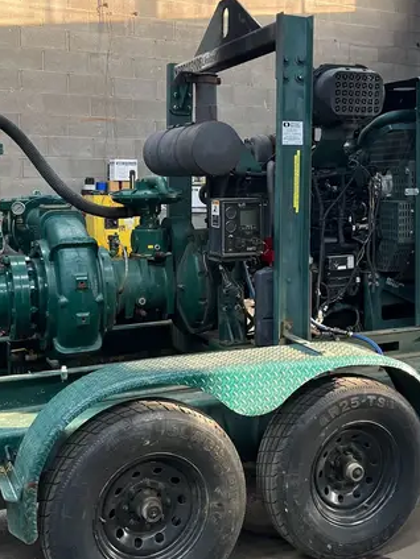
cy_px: 238
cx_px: 223
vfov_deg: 42.0
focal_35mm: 45
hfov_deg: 32.2
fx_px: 728
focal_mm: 5.1
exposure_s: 1/60
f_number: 1.6
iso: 160
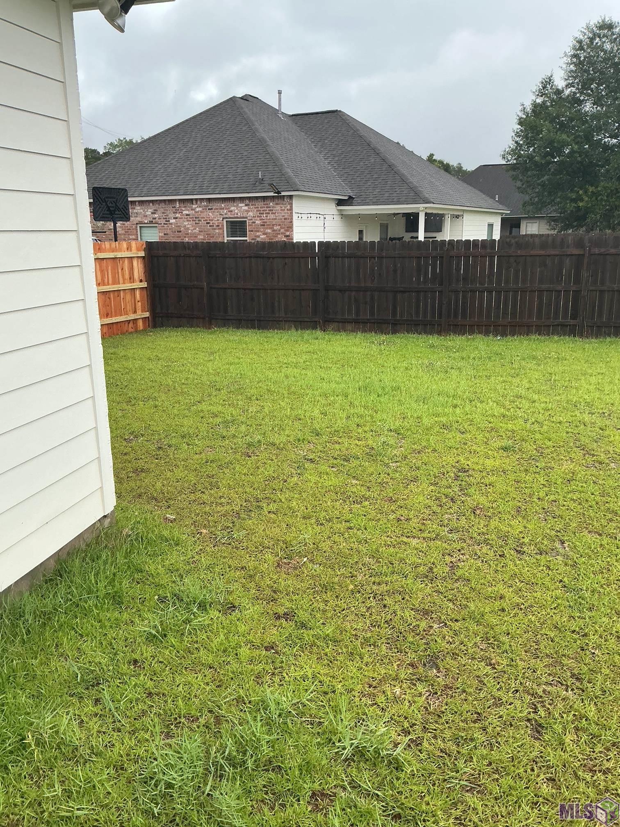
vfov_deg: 61.7
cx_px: 310
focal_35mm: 29
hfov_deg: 48.2
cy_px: 414
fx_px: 693
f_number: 1.8
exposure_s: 1/120
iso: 32
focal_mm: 3
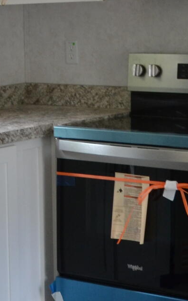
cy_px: 112
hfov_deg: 9.7
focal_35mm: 130
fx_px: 1065
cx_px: -115
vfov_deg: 16.0
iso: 400
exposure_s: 1/60
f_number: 3.5
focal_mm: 18
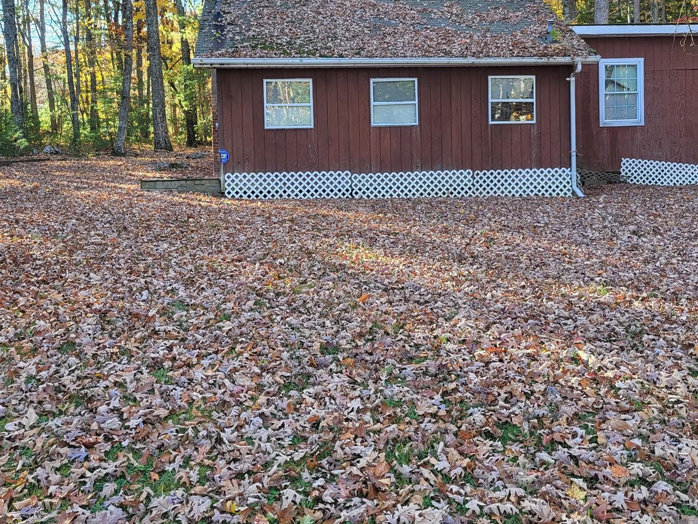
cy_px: 196
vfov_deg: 37.5
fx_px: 766
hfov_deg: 49.0
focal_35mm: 38
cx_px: 363
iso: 50
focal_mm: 5.4
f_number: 1.8
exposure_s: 1/120
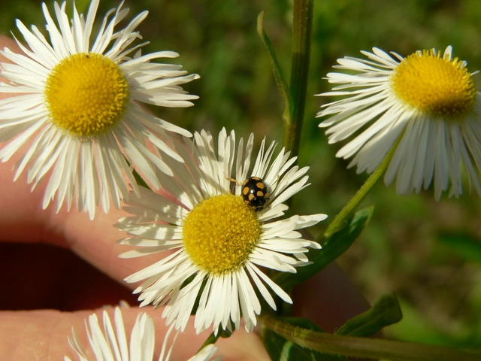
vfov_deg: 18.2
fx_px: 1126
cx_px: 240
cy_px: 180
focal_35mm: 81
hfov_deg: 24.1
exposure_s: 1/640
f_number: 5.6
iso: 80
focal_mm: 13.5
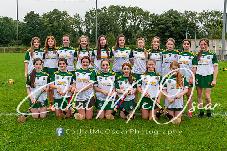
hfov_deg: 52.1
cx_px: 101
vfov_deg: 36.1
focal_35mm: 37
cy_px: 68
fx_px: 232
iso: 280
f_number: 7.1
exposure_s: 1/100
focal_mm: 29
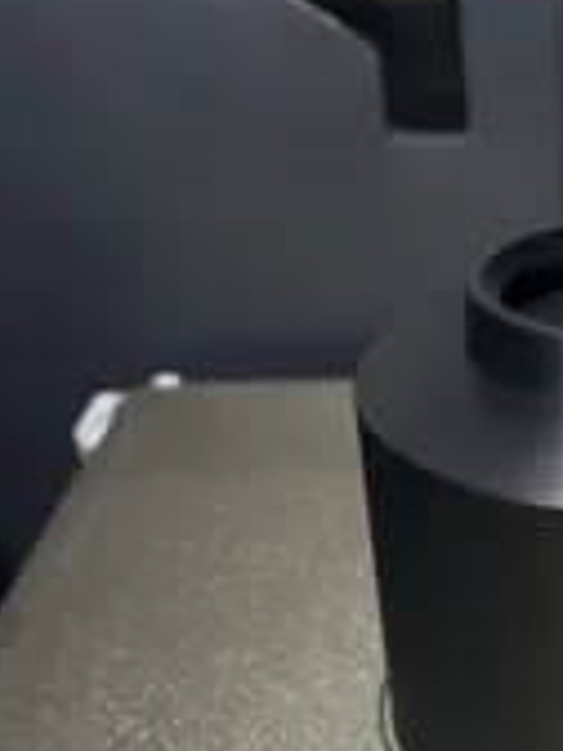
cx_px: 599
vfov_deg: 30.9
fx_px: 1345
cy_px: 505
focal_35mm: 62
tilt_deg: -32.6
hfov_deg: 22.5
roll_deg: +1.2
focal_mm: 5.7
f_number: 1.5
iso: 640
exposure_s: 1/36
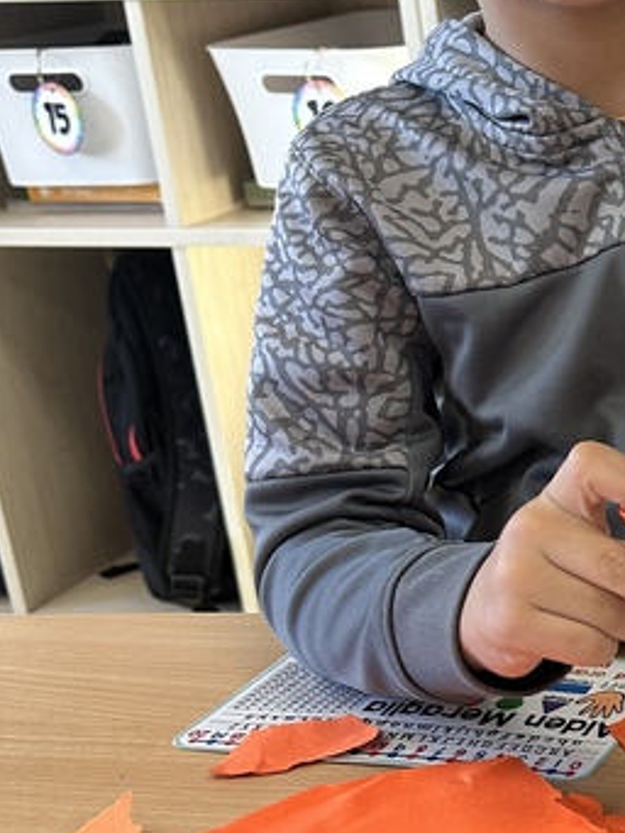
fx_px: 1732
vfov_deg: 26.8
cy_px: 569
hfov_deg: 18.2
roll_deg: +1.0
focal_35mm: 72
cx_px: 933
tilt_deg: -22.4
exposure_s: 1/60
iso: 125
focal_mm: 6.86
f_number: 1.78
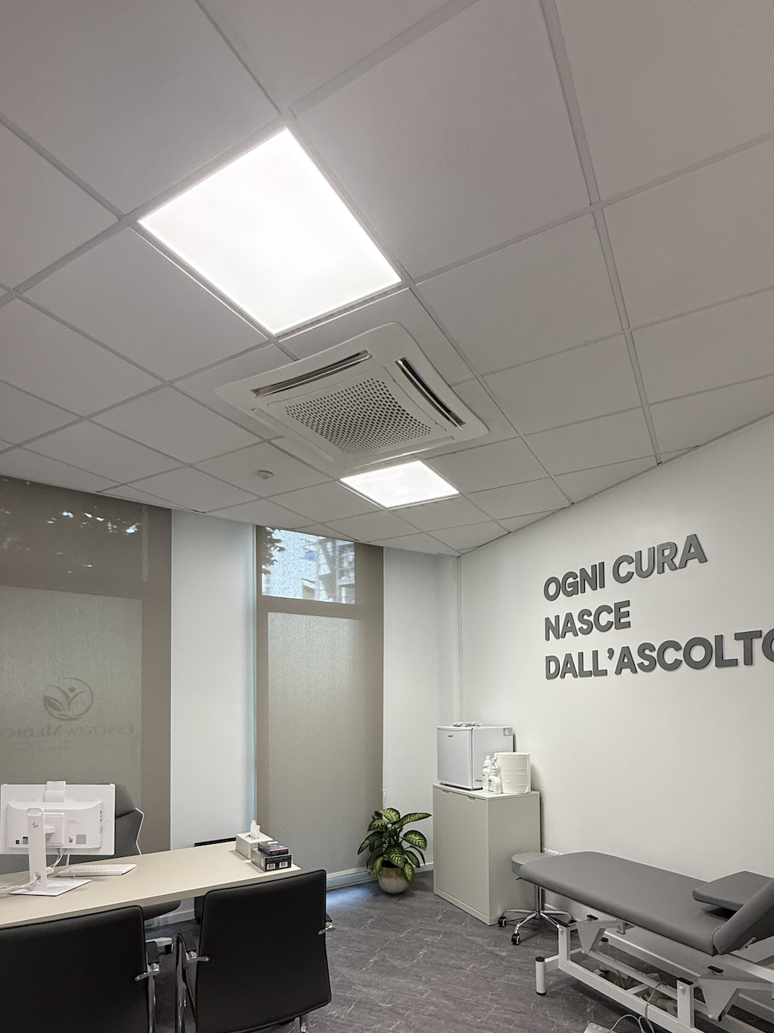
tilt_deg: +1.9
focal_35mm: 19
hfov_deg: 68.5
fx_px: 567
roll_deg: +0.1
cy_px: 698
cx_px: 420
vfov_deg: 81.5
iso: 160
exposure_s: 1/100
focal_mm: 2.22
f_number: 2.2
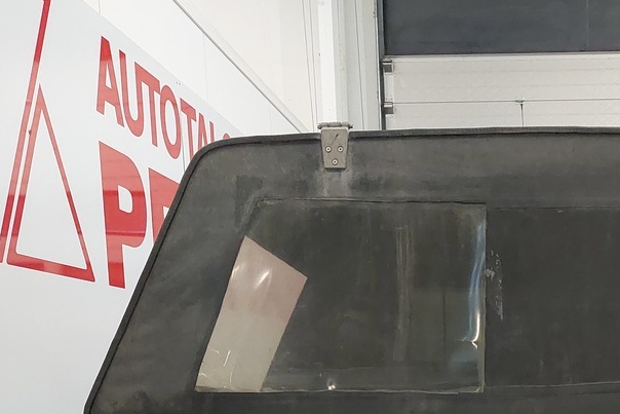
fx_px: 1068
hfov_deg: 31.4
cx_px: 513
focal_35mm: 62
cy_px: 527
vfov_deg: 20.2
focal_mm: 5.23
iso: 400
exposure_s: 1/100
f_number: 1.8
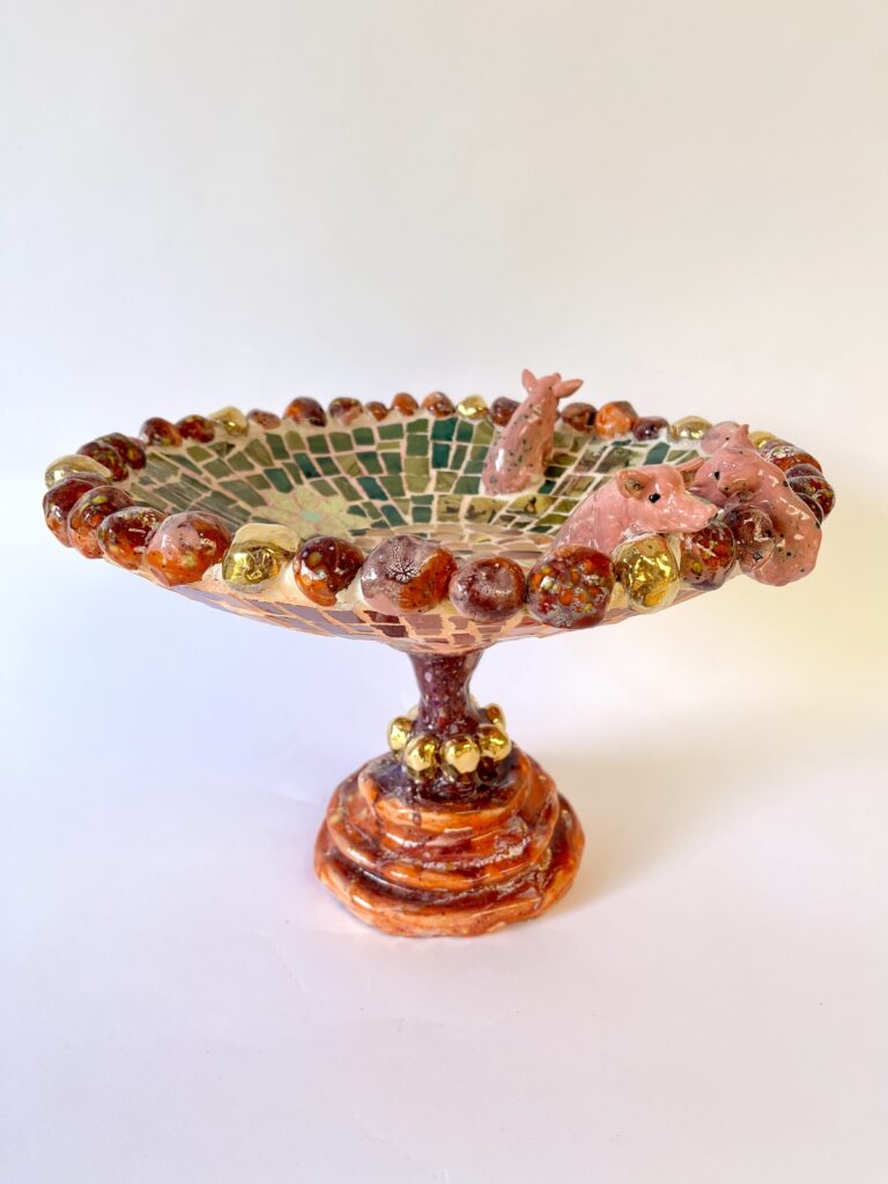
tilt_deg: -19.4
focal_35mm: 26
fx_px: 889
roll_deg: +1.4
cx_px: 444
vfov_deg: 67.3
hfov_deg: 53.1
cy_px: 592
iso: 50
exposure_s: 1/121
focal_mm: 5.1
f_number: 1.6
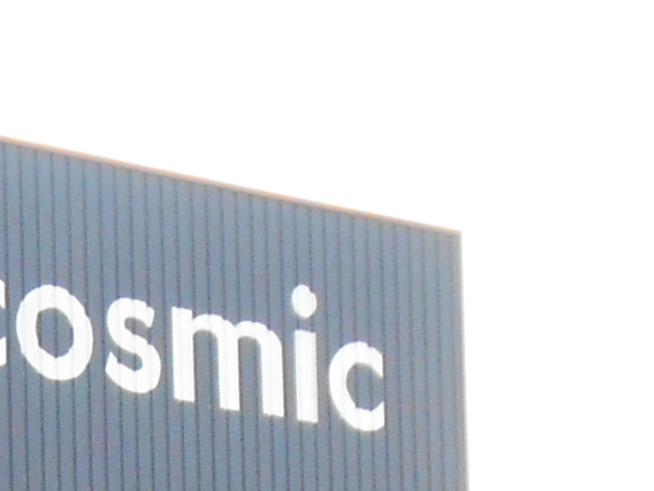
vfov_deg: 7.0
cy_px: 1201
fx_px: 3779
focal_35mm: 200
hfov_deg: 9.4
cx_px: -526
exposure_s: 1/30
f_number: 4.2
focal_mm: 6.8
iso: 320
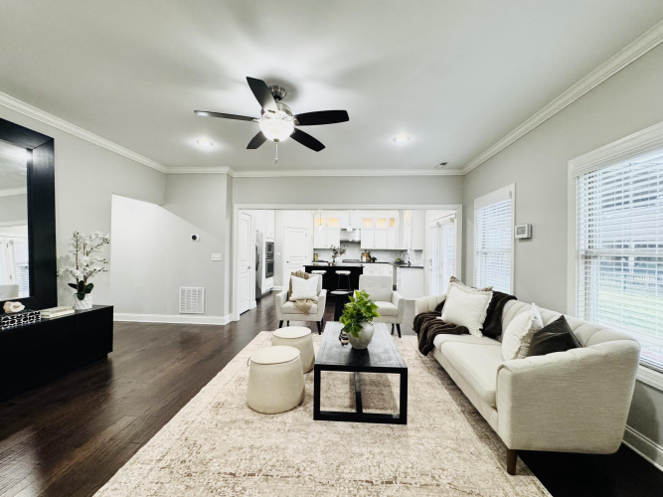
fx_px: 268
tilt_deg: -0.4
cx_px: 332
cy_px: 248
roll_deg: -0.5
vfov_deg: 85.7
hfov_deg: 102.1
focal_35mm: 14
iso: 250
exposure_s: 1/120
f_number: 2.2
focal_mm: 2.22
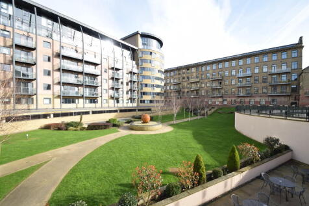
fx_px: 129
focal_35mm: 15
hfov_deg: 100.4
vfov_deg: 77.3
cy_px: 103
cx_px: 154
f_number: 6.3
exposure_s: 1/160
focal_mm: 10
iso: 100
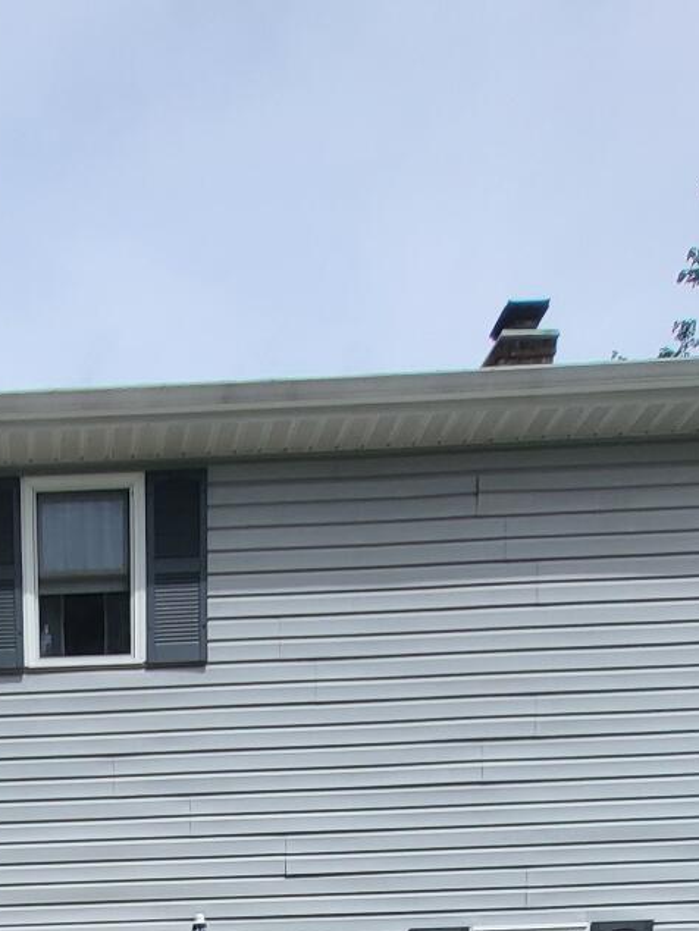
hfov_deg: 32.3
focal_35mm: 41
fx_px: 1103
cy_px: 1304
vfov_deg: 31.1
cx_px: -1
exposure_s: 1/1667
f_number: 2.2
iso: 32
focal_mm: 1.74
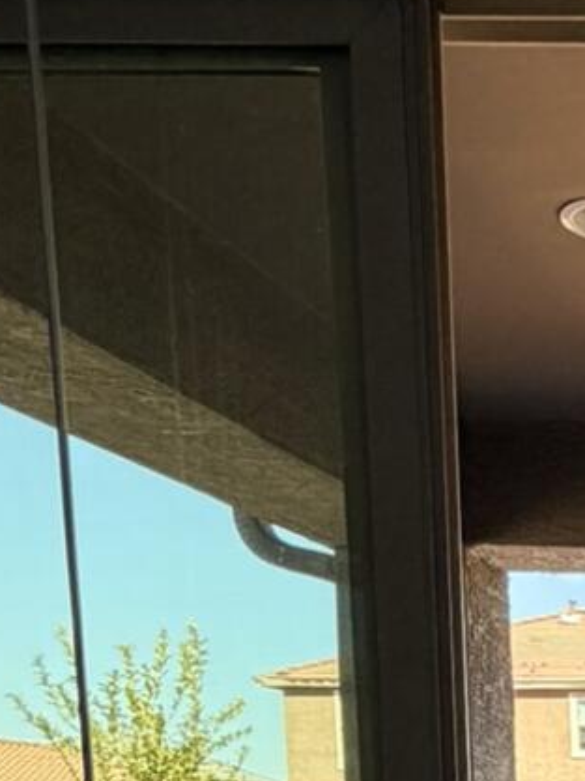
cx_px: 1017
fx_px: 1511
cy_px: 1078
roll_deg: -0.7
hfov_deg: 18.0
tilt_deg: -7.9
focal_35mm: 67
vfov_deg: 24.4
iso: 50
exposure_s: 1/403
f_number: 2.2
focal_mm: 2.22
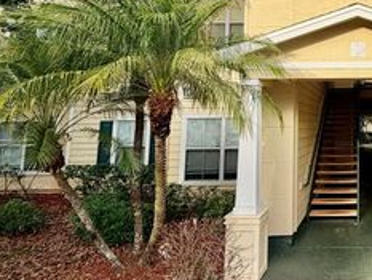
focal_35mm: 30
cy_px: 29
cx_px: 340
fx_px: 323
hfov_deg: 52.2
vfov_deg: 42.9
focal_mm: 2.22
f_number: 2.2
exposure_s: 1/701
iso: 40
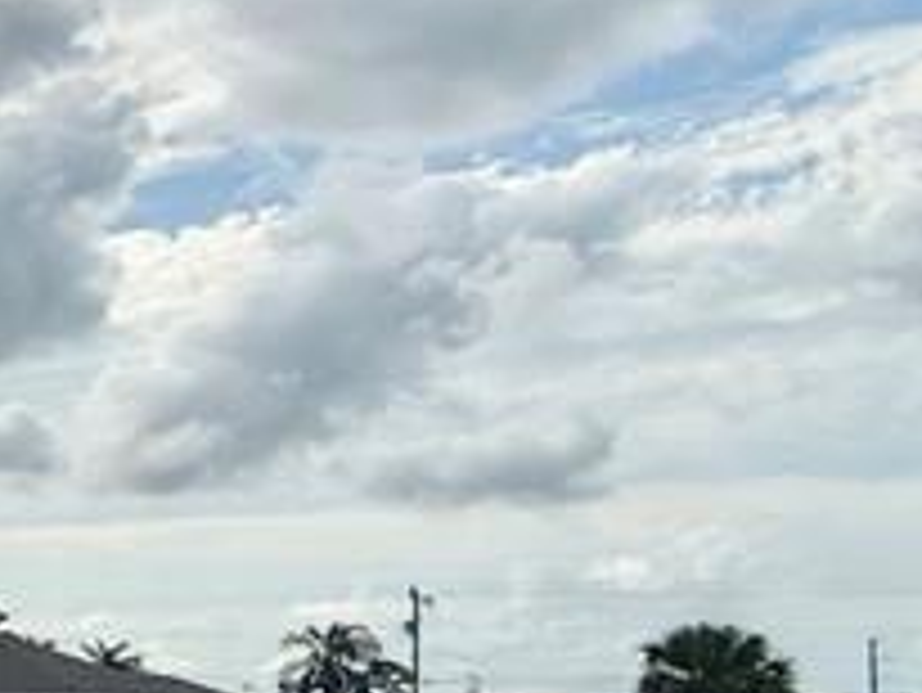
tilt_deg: +7.9
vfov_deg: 20.8
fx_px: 1866
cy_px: 549
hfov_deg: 18.2
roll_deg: -2.2
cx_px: -944
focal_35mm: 70
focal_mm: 2.22
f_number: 2.2
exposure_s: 1/6173
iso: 40
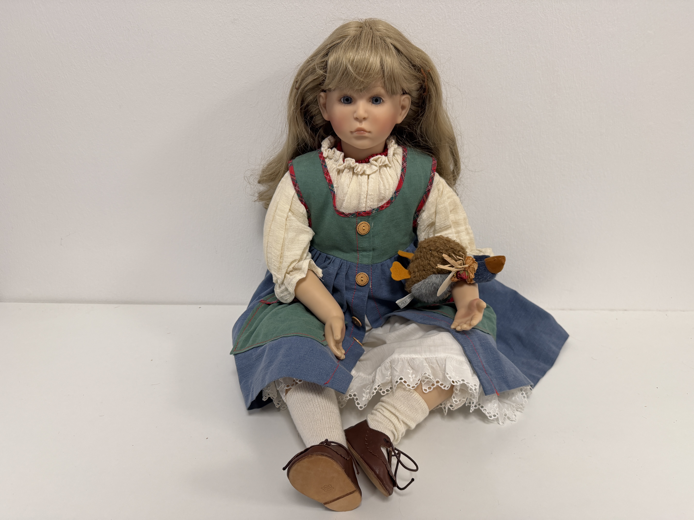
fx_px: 481
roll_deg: -1.2
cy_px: 260
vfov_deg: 56.8
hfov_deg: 71.6
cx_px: 347
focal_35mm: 24
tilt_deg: -23.2
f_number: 1.78
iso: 200
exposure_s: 1/100
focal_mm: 6.76
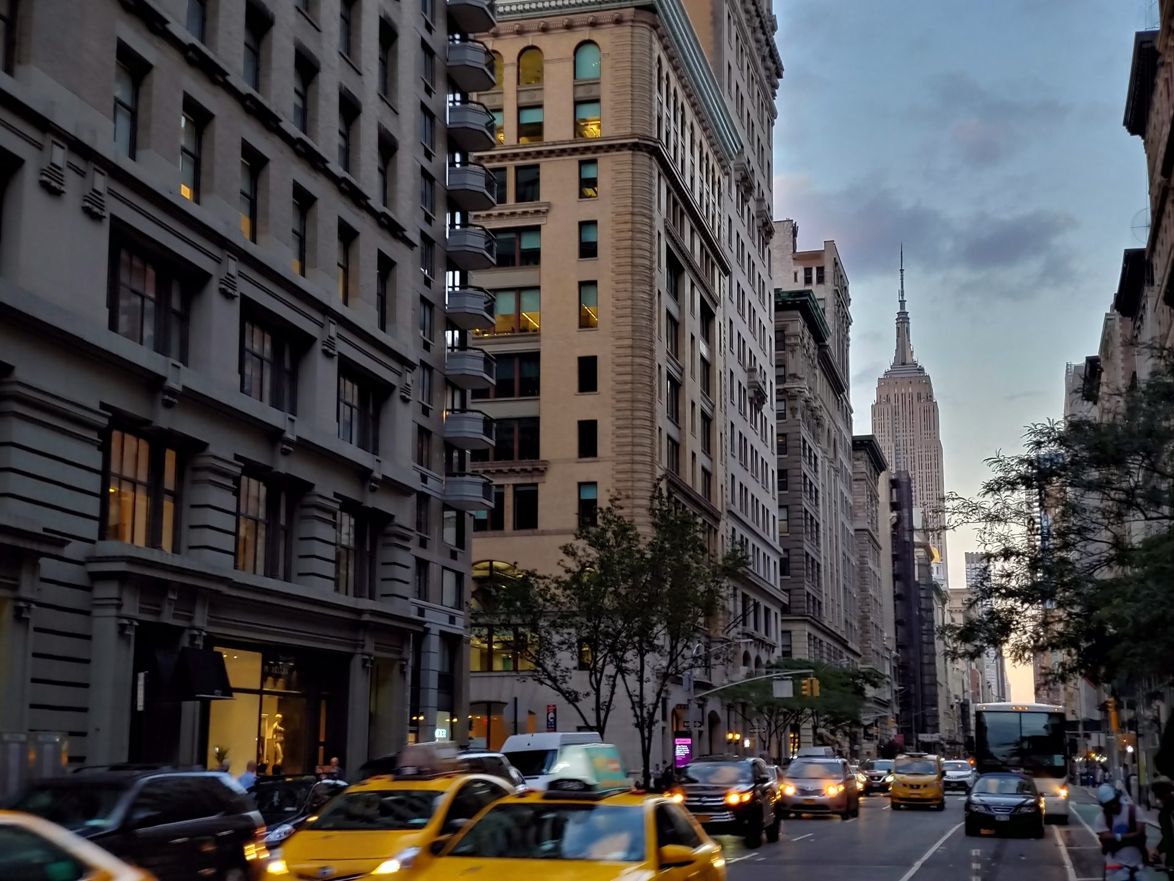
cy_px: 440
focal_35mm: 50
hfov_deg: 38.2
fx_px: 1696
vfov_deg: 29.1
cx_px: 587
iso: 100
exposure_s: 1/24
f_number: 2.4
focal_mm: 5.88
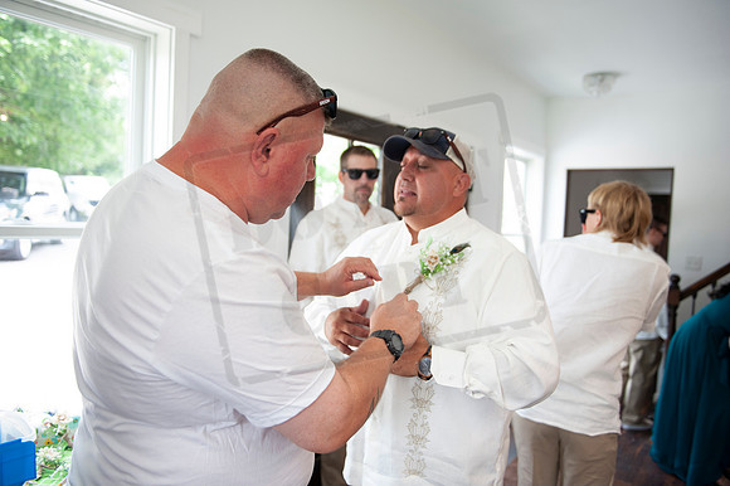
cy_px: 243
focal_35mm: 27
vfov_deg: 47.9
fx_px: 547
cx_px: 365
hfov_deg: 67.4
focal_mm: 27
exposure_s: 1/200
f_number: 2.8
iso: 400
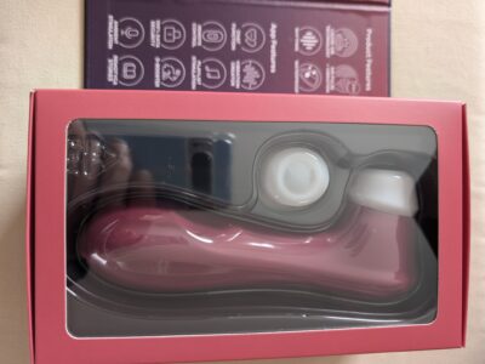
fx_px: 336
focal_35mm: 24
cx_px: 242
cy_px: 182
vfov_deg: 56.8
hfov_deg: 71.6
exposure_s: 1/42
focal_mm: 6.9
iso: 86
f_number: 1.68
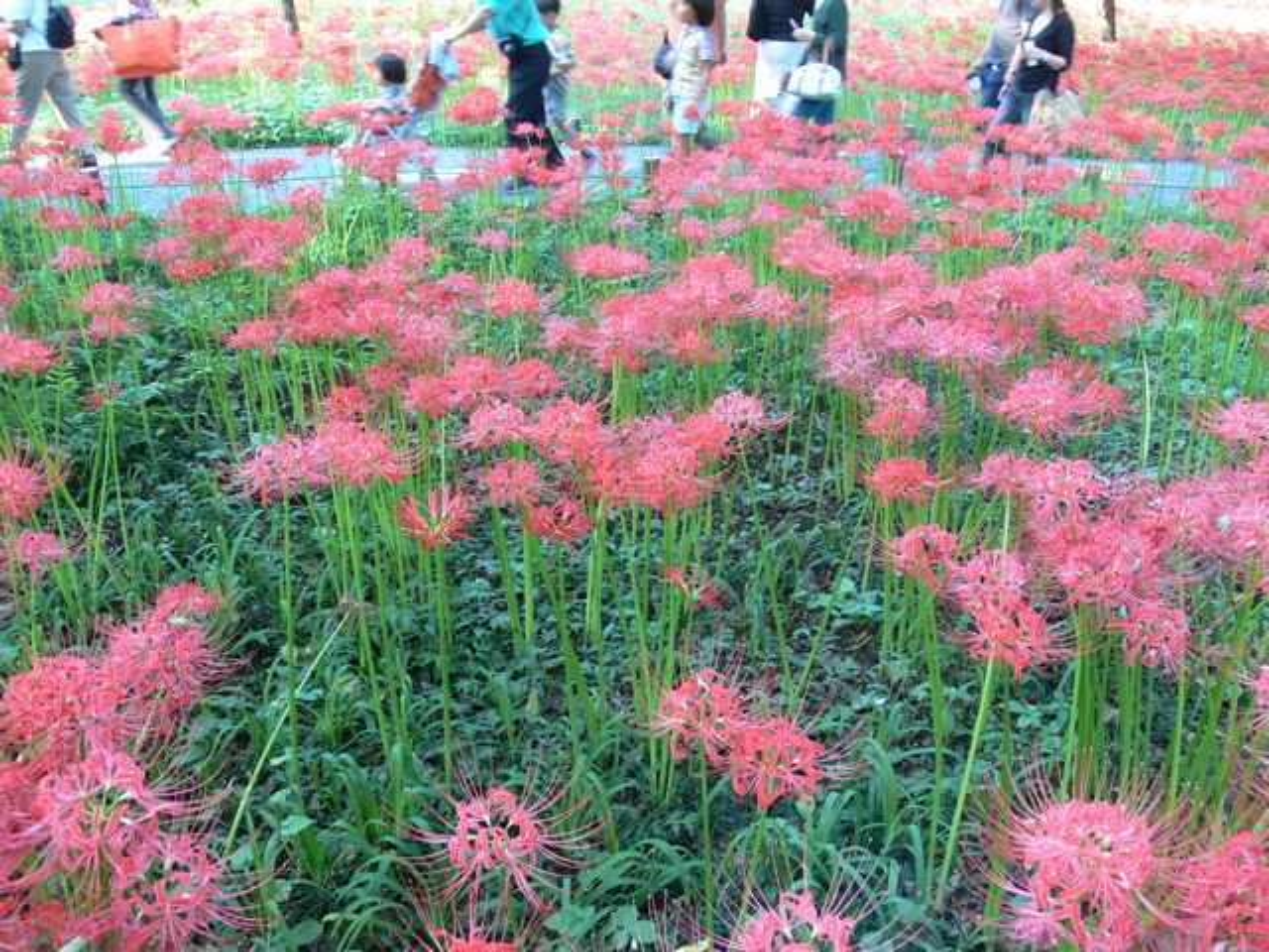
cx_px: 634
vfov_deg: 40.7
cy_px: 476
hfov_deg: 52.6
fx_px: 1283
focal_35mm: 35
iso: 160
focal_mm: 7.4
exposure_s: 1/30
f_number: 2.8
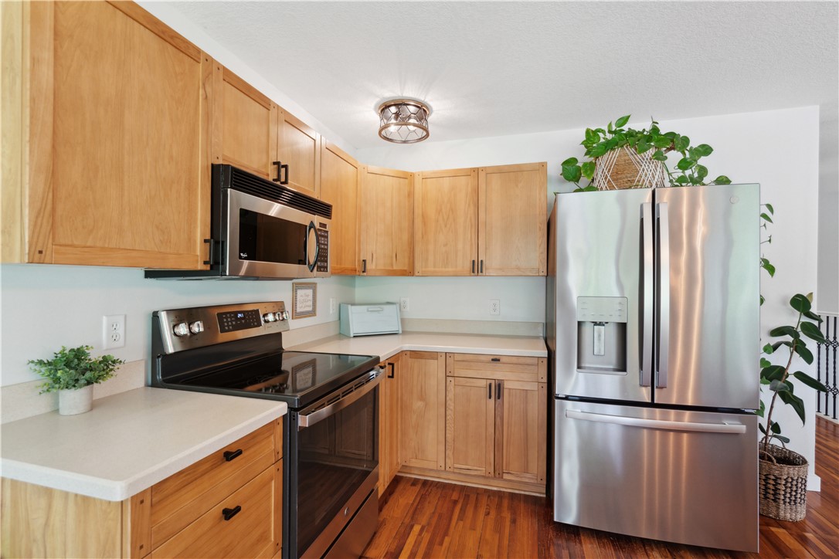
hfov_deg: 96.7
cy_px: 280
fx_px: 373
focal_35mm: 16
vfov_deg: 73.7
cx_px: 420
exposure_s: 1/15
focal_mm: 16
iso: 800
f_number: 9
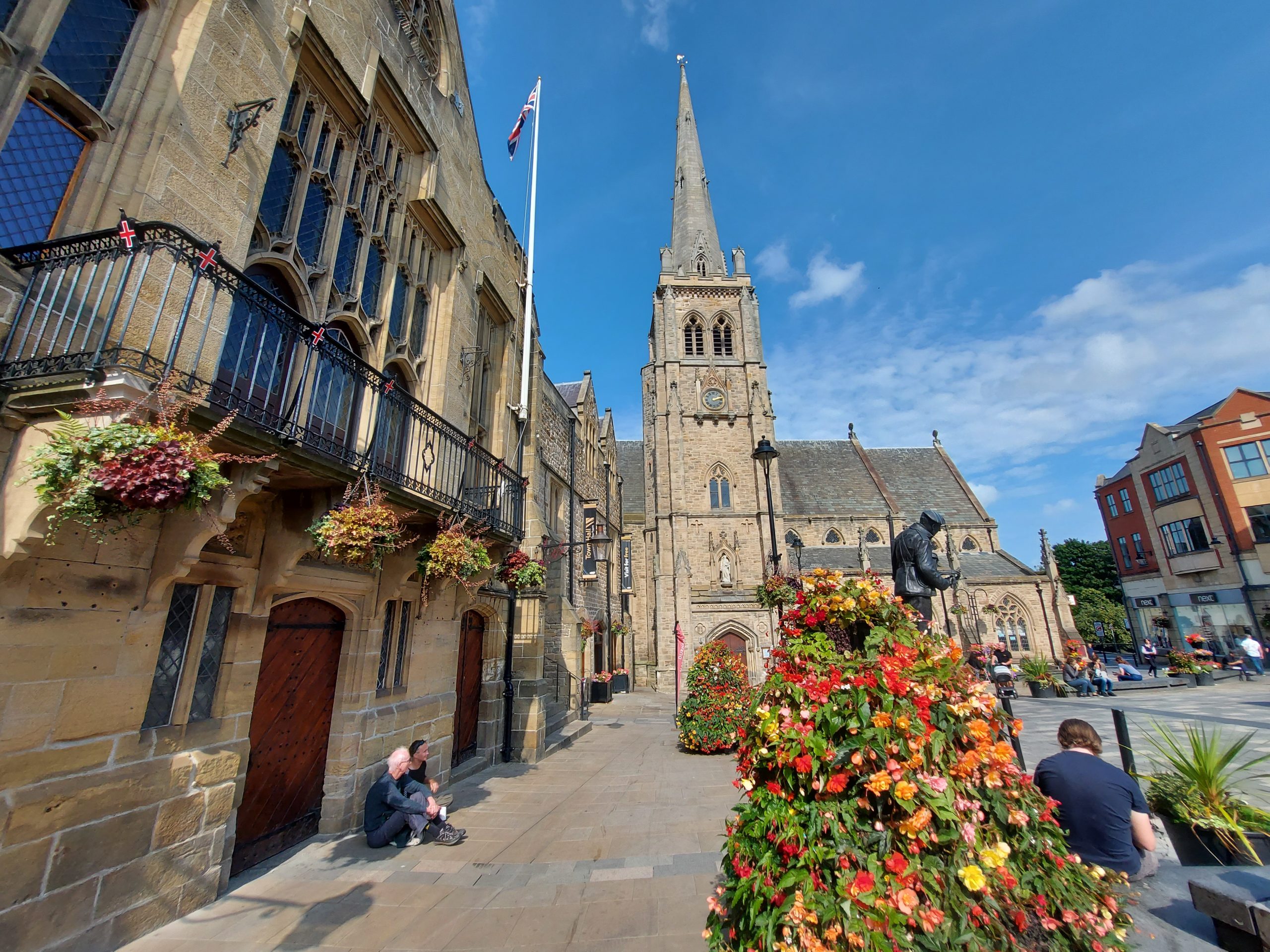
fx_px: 477
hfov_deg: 106.2
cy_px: 476
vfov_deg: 89.9
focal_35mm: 13
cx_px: 635
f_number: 2.2
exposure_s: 1/1598
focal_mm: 1.74
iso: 50
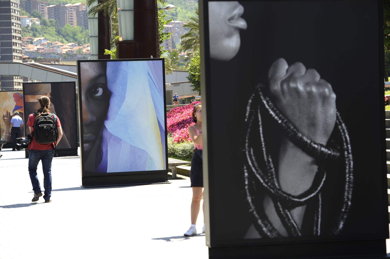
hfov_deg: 17.7
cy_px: 130
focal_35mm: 116
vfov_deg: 11.8
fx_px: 1256
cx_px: 195
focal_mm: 116
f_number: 4.5
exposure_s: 1/250
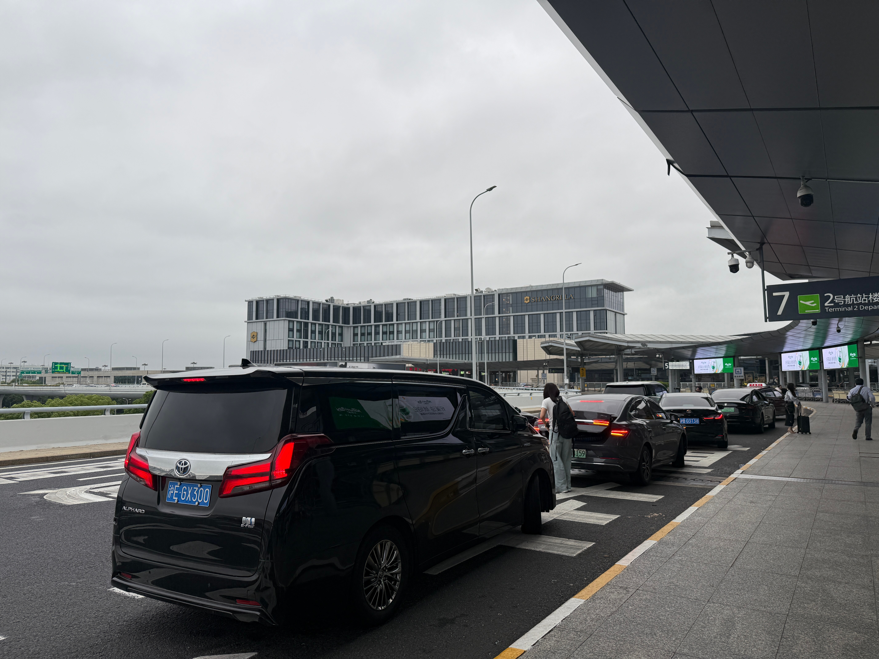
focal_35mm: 24
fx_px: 609
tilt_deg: +4.5
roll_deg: -0.4
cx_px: 440
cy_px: 330
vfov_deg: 56.8
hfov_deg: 71.6
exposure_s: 1/728
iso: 80
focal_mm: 6.76
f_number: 1.78
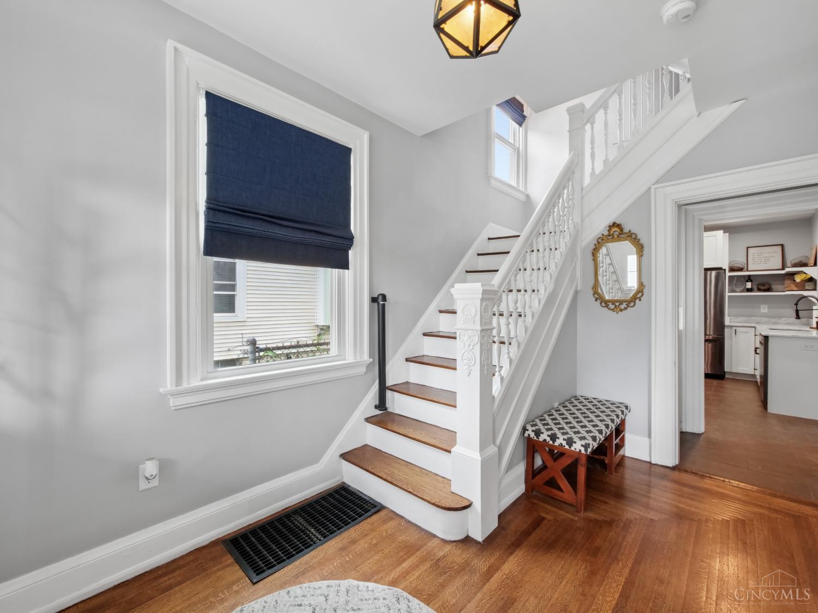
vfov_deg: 85.7
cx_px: 409
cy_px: 306
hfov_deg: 102.1
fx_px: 331
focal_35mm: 14
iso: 640
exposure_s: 1/25
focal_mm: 7
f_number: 7.1
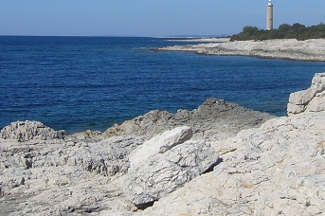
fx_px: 613
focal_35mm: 68
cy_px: 27
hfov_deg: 29.3
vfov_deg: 19.7
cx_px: 238
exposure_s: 1/640
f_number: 5.6
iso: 80
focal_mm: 5.8
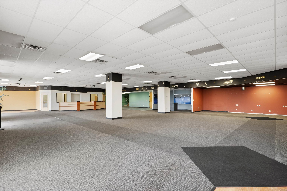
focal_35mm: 16
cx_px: 144
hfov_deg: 96.7
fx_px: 128
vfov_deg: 73.7
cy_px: 96
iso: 1250
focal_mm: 16
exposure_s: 1/25
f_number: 5.6
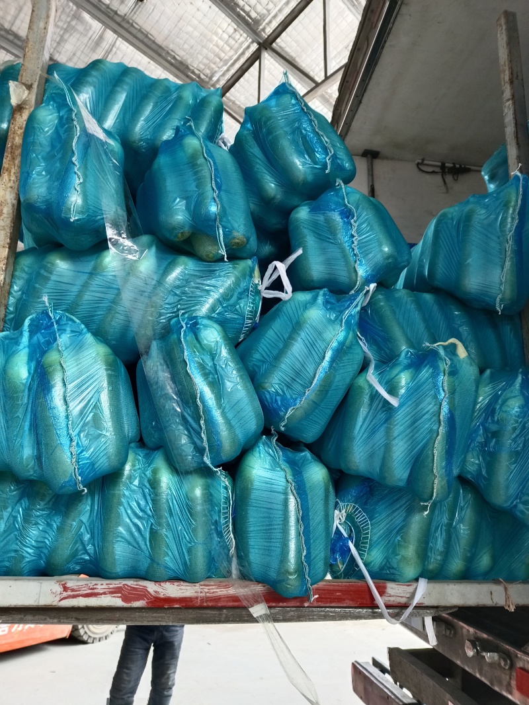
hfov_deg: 58.9
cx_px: 264
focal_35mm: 23
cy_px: 352
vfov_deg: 73.9
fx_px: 469
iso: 709
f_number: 1.88
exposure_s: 1/100
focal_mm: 5.59
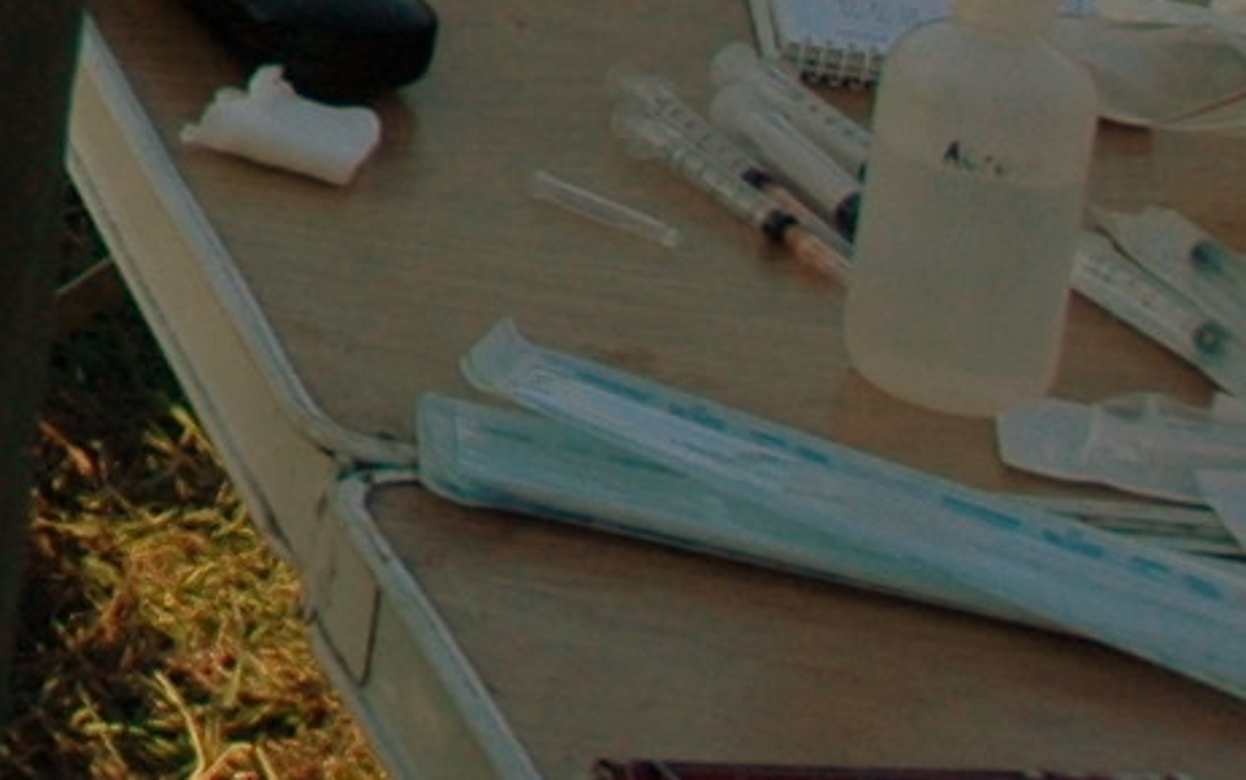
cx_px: -2594
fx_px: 6080
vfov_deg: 6.8
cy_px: -1352
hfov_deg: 9.2
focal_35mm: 179
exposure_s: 1/125
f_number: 5.6
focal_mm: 18
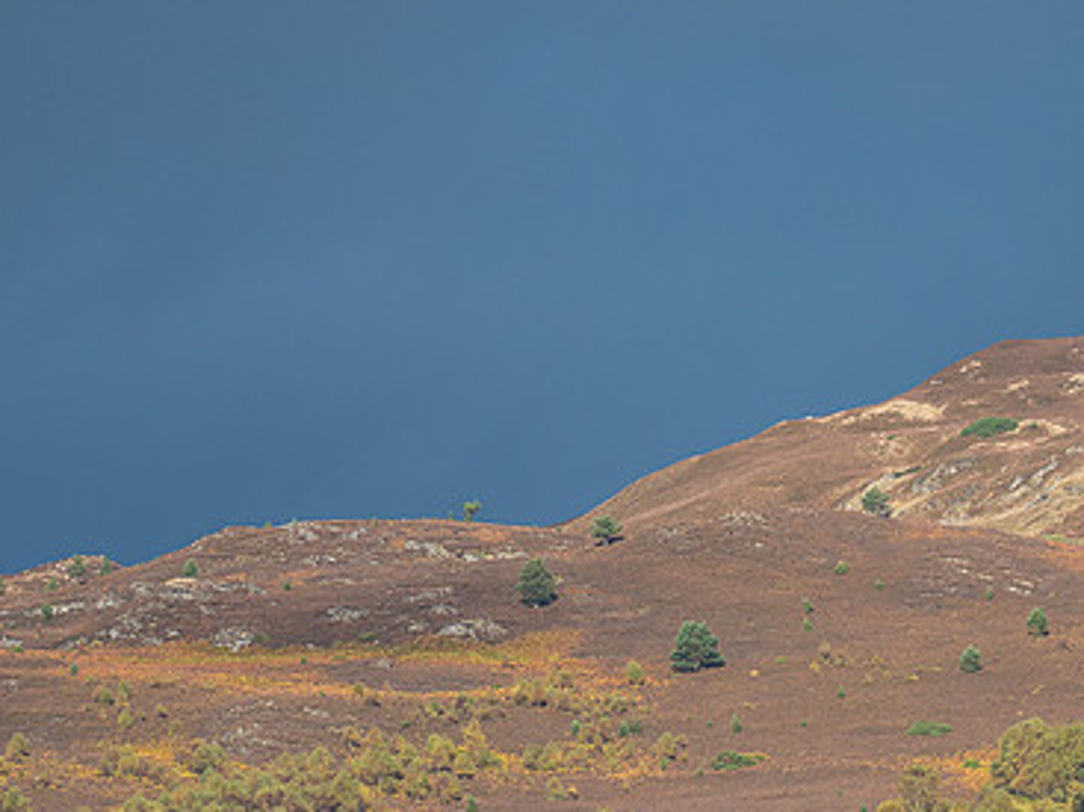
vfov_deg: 1.6
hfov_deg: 2.1
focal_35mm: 949
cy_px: 447
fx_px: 29708
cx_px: 836
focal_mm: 300
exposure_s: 1/1600
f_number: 4
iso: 200
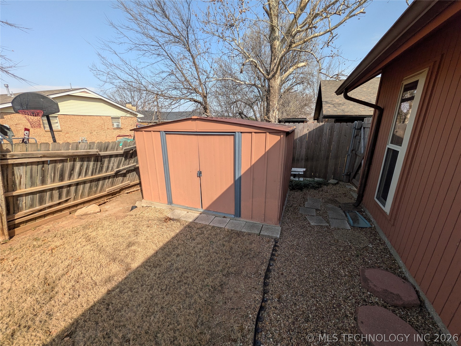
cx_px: 230
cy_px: 173
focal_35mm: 14
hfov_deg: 102.1
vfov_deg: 85.7
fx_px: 186
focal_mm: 1.83
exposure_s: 1/1013
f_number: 2.2
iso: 49
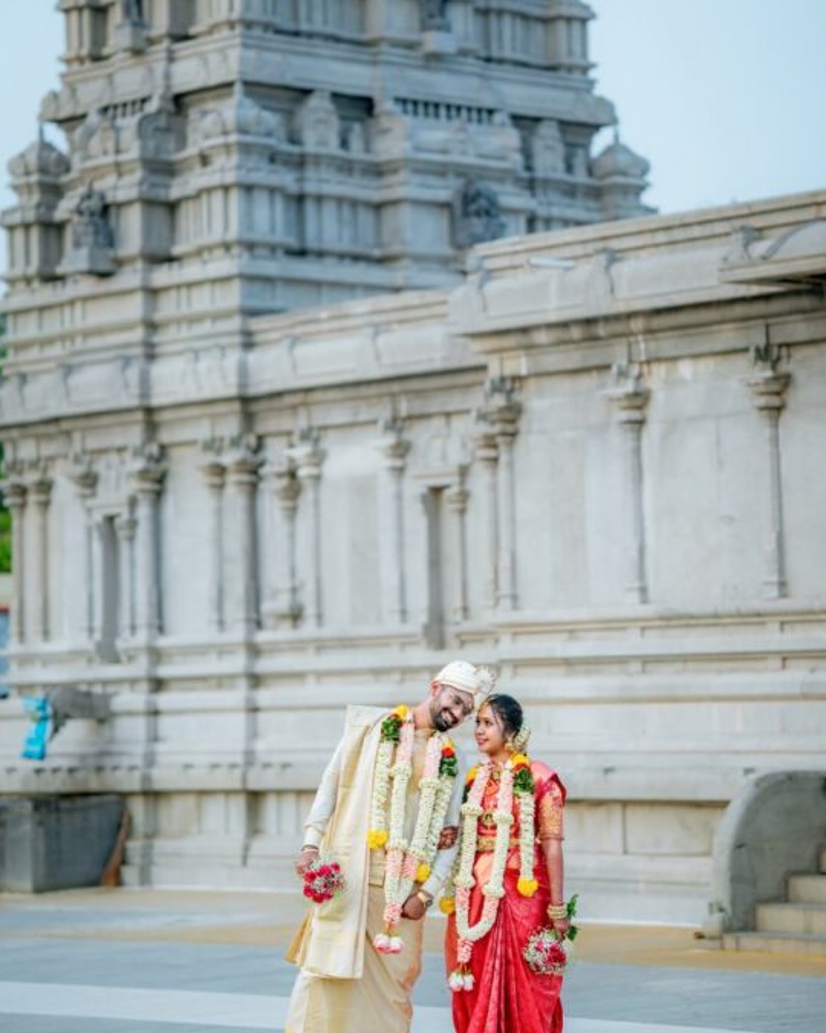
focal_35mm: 121
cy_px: 395
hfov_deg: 12.7
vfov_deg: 15.9
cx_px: 458
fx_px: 3698
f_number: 1.4
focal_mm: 85
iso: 200
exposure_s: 1/1600
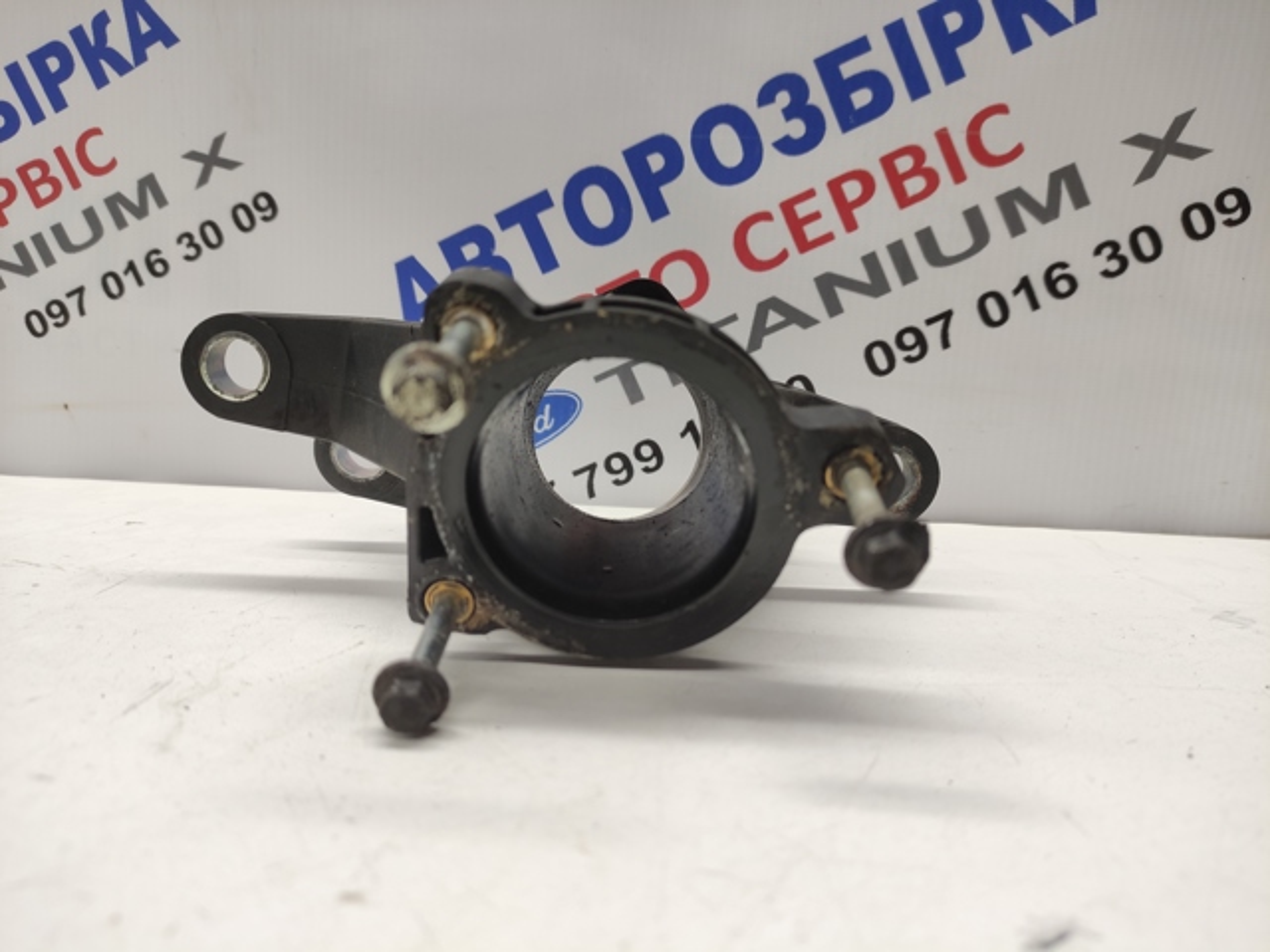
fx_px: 917
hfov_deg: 69.4
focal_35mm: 25
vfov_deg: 54.9
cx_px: 635
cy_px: 476
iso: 168
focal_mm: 5.43
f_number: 1.89
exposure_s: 1/100
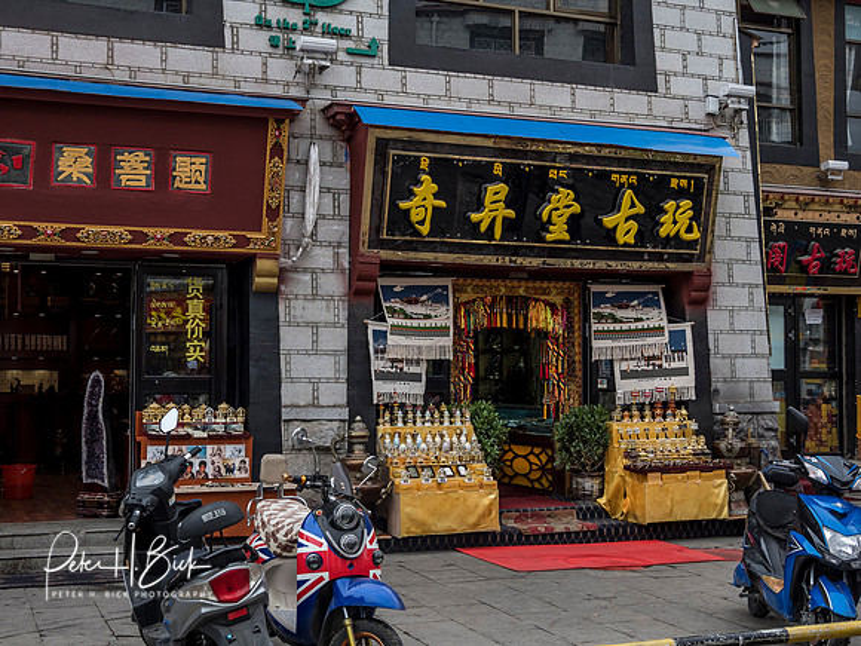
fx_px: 1194
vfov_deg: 30.3
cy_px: 323
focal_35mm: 48
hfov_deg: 39.7
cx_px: 430
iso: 400
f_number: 5
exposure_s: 1/400
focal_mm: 24
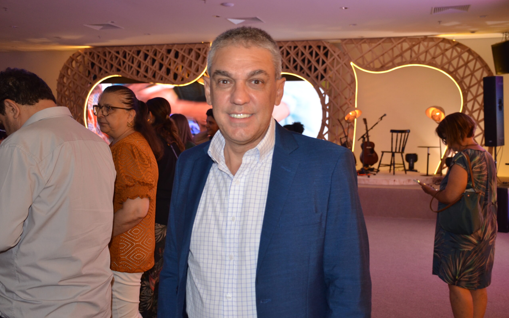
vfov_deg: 32.0
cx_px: 256
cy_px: 156
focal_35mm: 40
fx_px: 555
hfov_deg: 49.3
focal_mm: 26
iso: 800
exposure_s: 1/60
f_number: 3.8
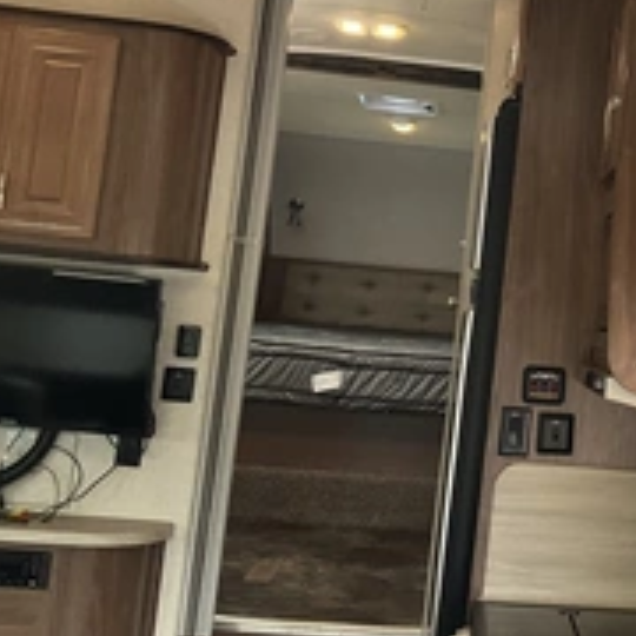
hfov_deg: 28.1
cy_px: 194
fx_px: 1185
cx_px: 650
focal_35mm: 57
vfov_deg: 29.8
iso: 64
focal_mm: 3
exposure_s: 1/111
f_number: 1.8
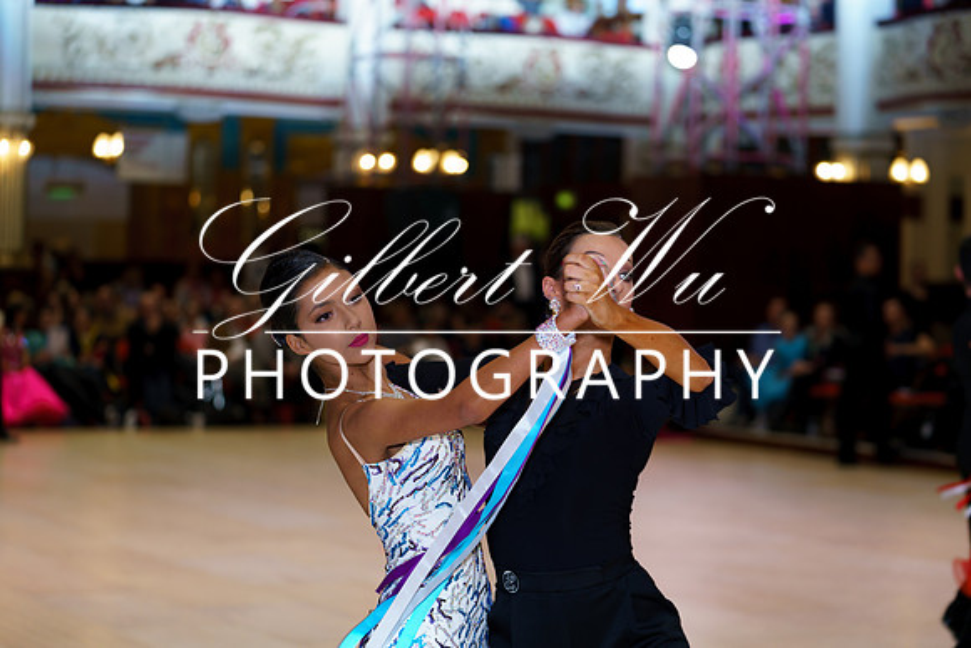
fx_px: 2293
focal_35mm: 85
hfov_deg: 23.9
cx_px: 486
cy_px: 324
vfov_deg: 16.1
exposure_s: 1/200
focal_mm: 85
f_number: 2.8
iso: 400
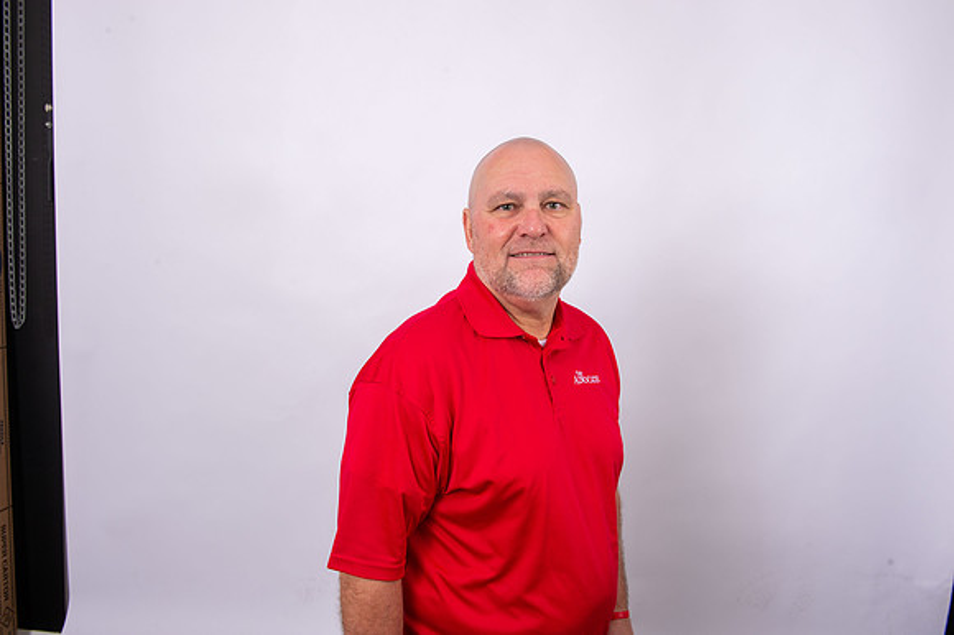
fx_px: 768
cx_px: 477
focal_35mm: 29
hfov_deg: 63.7
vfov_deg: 44.9
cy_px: 318
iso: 125
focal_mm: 29
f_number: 9
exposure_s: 1/250
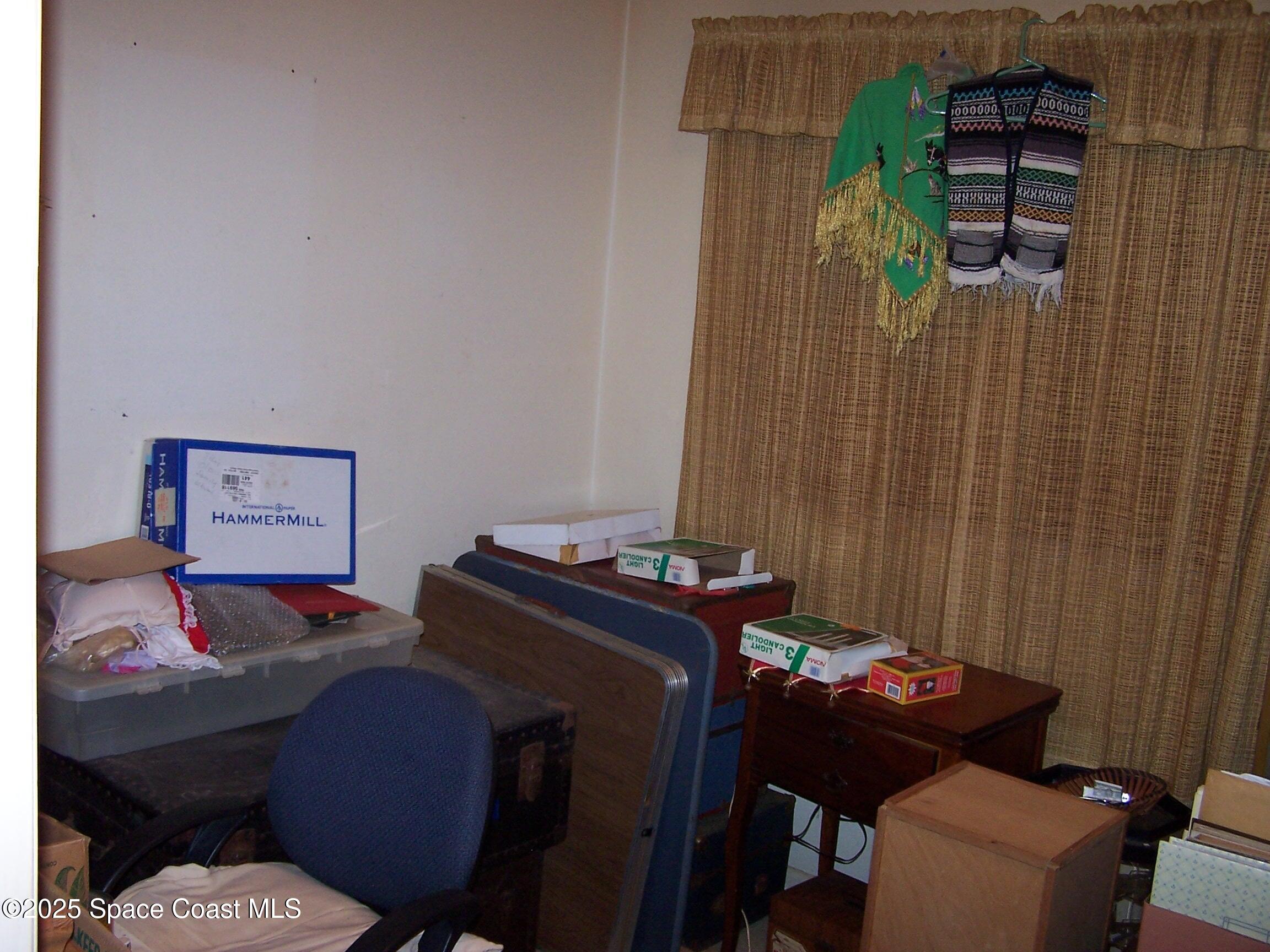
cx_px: 635
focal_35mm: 38
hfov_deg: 49.0
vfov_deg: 37.7
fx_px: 1394
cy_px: 476
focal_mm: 6.3
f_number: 2.8
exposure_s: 1/60
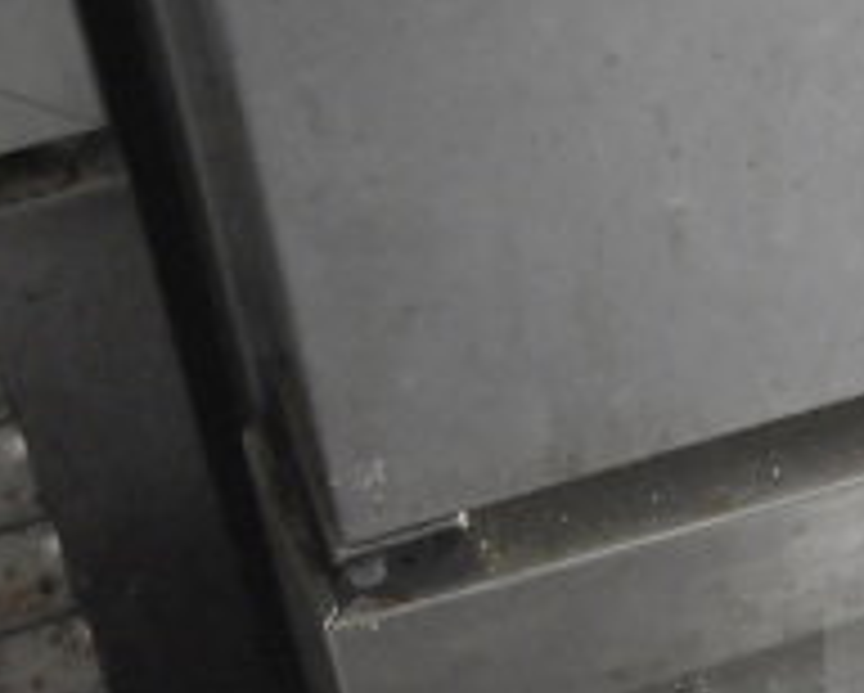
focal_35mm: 143
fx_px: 3660
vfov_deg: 10.8
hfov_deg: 12.7
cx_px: 1328
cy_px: 466
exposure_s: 1/50
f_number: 4.5
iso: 6400
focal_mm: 32
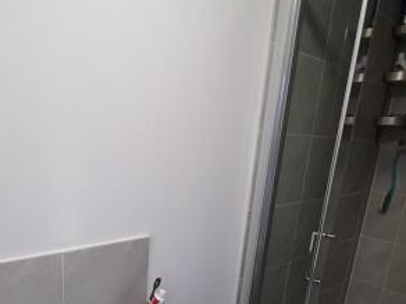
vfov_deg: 51.1
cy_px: 224
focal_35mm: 26
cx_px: 149
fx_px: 305
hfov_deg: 66.2
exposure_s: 1/50
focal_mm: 1.8
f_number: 2.2
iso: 125
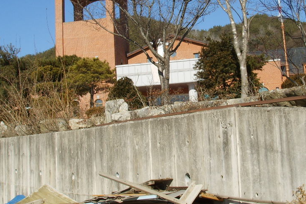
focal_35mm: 57
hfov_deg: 34.9
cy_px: 68
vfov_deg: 23.7
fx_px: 484
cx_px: 186
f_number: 6.3
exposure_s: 1/350
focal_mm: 6.6
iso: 50
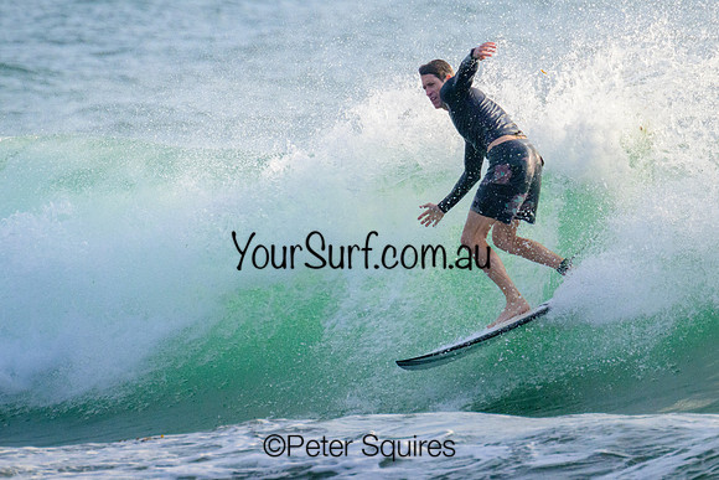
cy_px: 181
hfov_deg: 1.9
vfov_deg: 1.3
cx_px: 367
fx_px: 21889
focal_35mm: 1096
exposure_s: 1/2000
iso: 2500
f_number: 13
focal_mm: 800
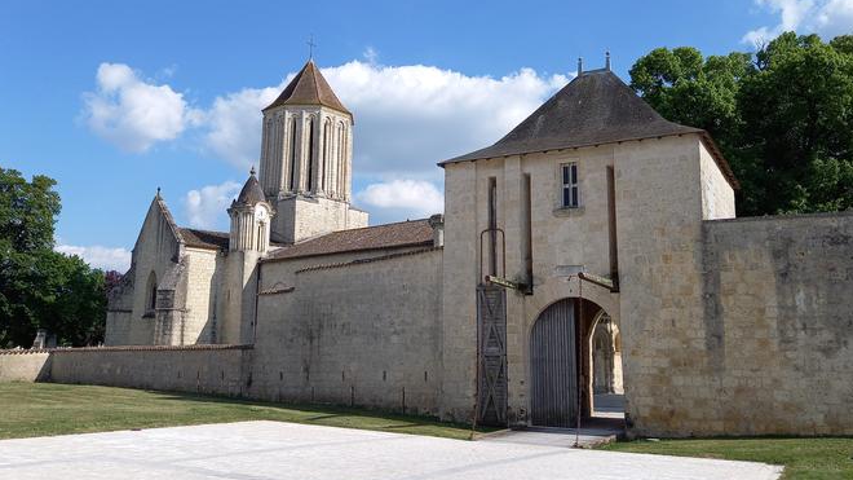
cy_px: 216
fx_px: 746
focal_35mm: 33
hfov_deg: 59.5
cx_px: 424
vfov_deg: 35.6
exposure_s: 1/996
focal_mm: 4.65
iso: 50
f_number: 1.8
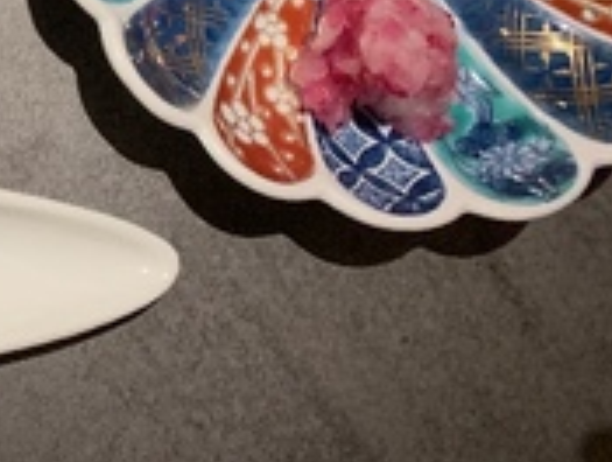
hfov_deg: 19.7
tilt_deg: -82.4
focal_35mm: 83
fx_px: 1470
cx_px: -360
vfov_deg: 17.1
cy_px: -84
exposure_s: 1/33
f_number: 1.8
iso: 320
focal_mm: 4.25
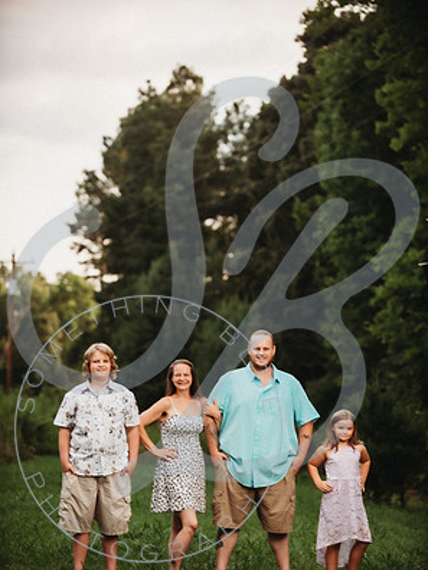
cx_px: 213
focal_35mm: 131
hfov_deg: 11.3
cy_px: 320
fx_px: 2160
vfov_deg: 15.0
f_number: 2.8
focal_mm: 120
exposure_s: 1/200
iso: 100
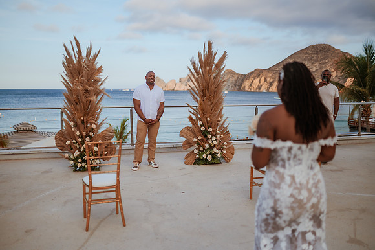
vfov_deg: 37.2
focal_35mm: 36
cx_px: 188
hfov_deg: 53.6
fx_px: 371
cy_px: 125
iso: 320
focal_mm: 35
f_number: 1.4
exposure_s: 1/8000
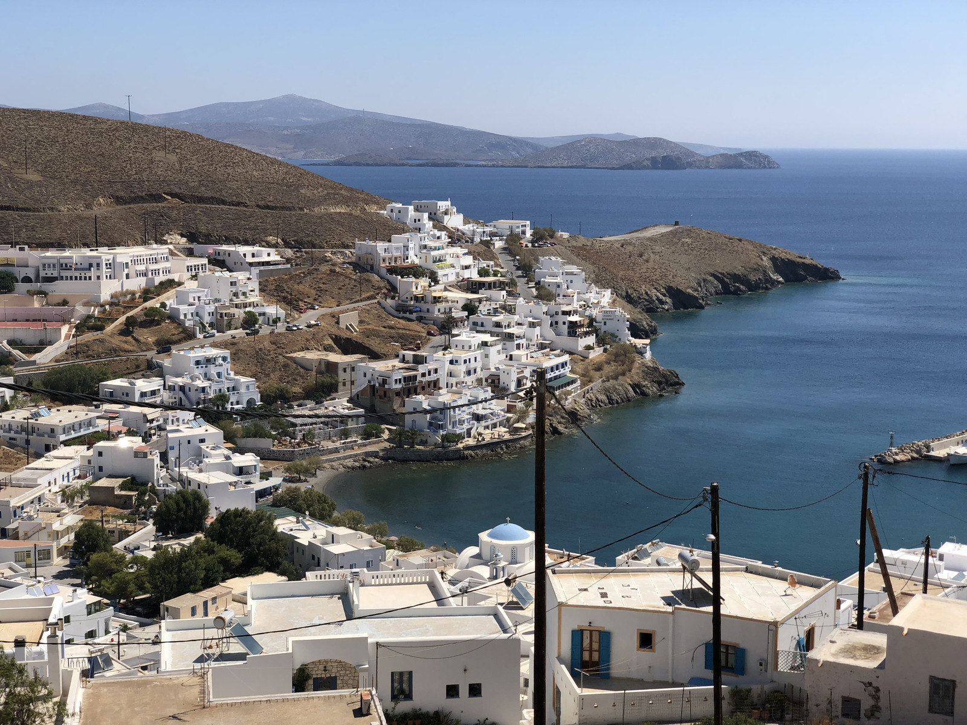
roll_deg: +0.4
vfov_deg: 28.0
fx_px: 1453
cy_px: 362
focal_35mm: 52
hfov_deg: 36.8
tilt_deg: -8.2
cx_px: 484
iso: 16
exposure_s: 1/1548
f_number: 2.4
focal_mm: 6
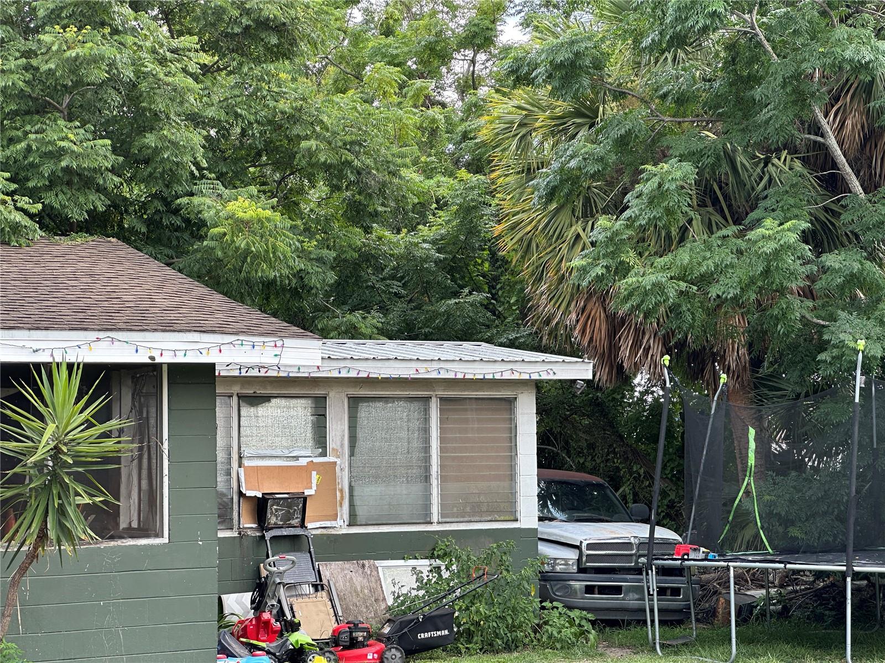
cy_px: 332
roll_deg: -0.3
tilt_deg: +3.7
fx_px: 1969
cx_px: 442
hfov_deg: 25.3
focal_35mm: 77
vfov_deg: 19.1
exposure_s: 1/99
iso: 32
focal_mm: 9
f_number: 2.8
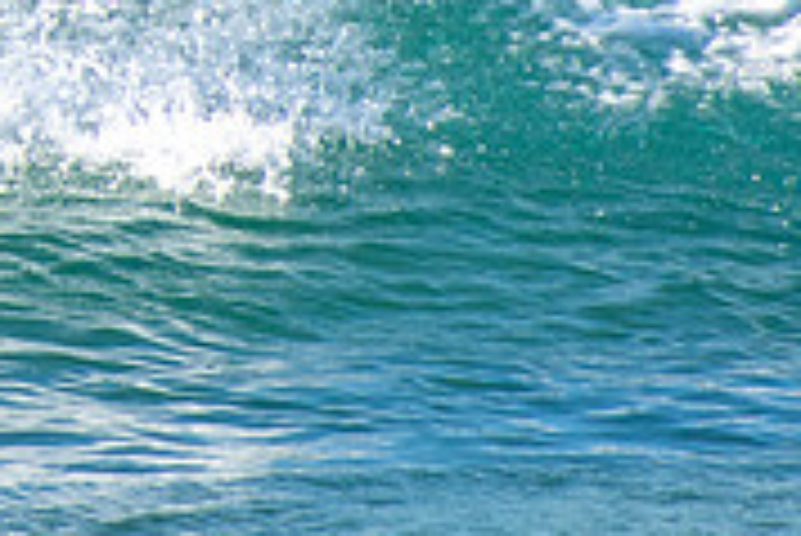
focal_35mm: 1955
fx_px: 43533
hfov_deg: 1.1
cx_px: -410
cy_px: -322
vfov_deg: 0.7
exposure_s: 1/1250
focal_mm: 400
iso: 450
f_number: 5.6
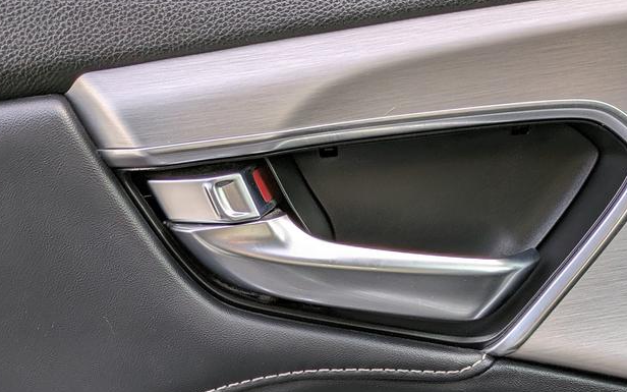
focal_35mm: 55
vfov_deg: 22.0
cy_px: 452
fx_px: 940
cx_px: 376
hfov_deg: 36.8
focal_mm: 5.43
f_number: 1.89
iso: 40
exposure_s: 1/235
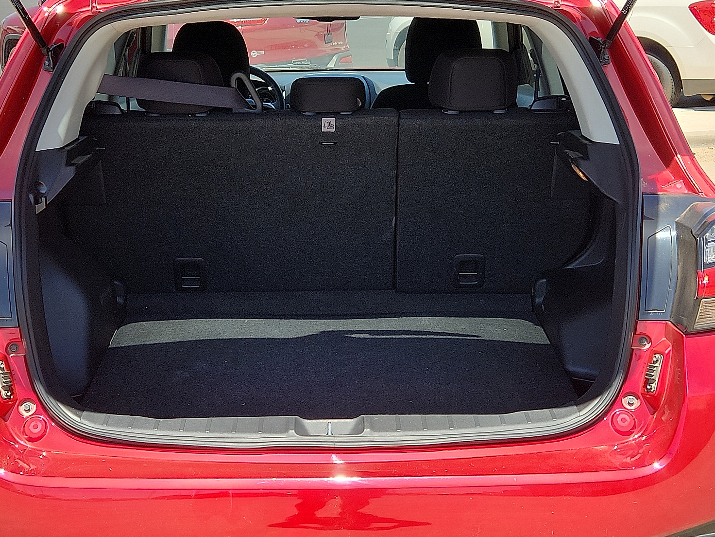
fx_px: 516
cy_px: 251
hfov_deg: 69.3
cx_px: 338
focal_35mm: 25
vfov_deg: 54.8
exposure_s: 1/769
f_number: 1.8
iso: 50
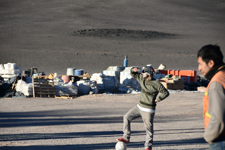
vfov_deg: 7.6
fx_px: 1125
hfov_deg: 11.4
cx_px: 112
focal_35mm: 180
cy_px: 75
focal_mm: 120
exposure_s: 1/400
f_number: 5.3
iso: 100
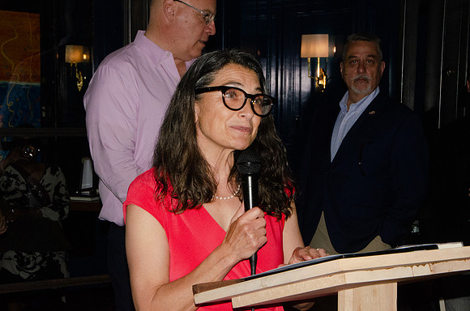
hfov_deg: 22.7
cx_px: 235
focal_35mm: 90
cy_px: 156
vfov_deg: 15.1
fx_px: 1172
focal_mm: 60
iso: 2500
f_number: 22
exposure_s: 1/160
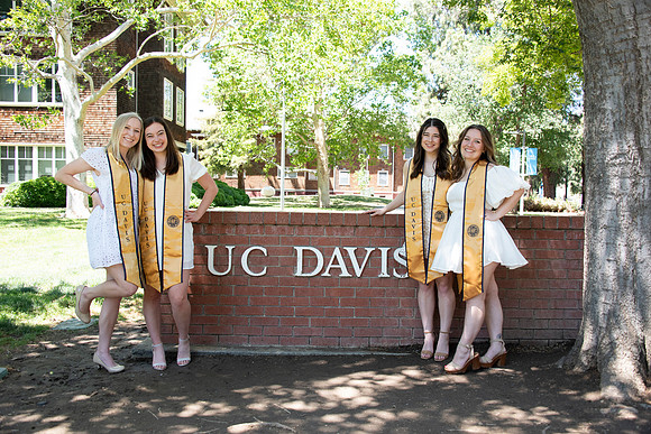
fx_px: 615
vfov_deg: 38.9
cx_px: 326
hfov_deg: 55.8
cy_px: 217
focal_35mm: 34
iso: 640
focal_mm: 34
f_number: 5.6
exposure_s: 1/320
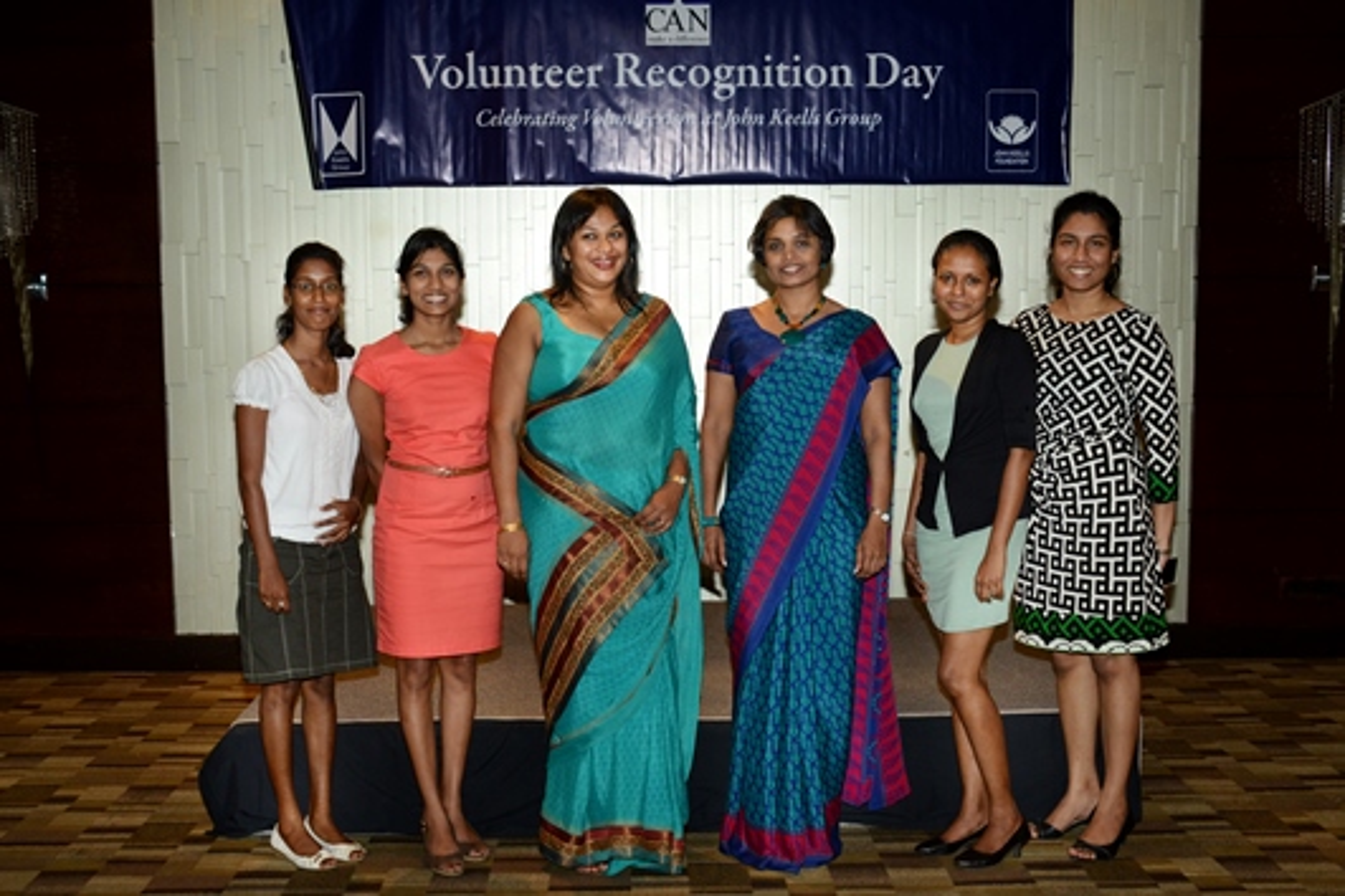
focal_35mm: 42
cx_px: 672
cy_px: 448
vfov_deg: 31.9
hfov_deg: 46.4
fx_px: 1569
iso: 1600
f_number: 6.3
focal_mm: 42
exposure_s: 1/60
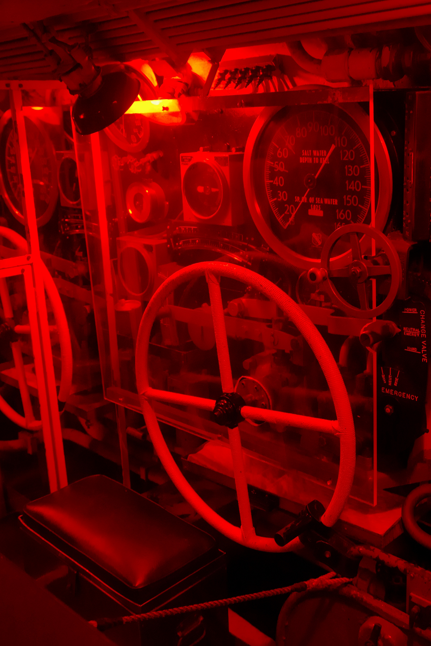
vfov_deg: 57.2
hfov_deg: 40.0
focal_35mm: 33
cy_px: 323
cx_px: 216
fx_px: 593
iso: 1600
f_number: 2.8
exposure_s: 1/40
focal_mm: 21.9
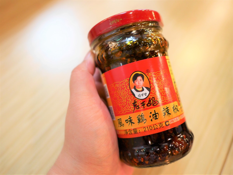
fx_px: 202
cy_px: 88
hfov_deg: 59.9
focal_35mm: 30
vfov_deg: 46.8
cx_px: 116
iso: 320
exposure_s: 1/60
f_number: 1.7
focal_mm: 15
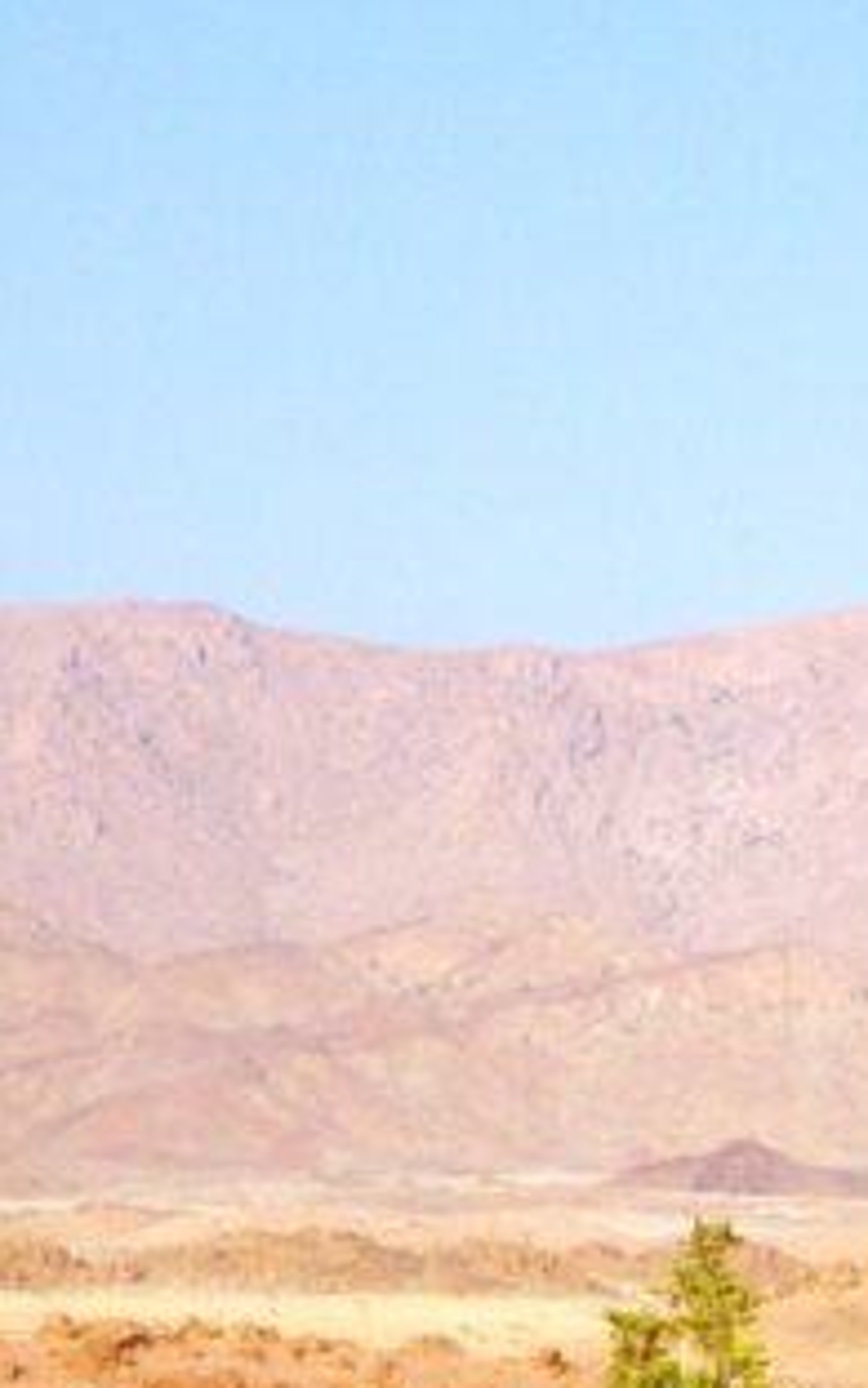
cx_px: 1135
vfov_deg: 14.7
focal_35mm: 141
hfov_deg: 9.1
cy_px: 1130
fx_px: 5337
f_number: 2.2
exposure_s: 1/556
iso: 50
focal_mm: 3.95
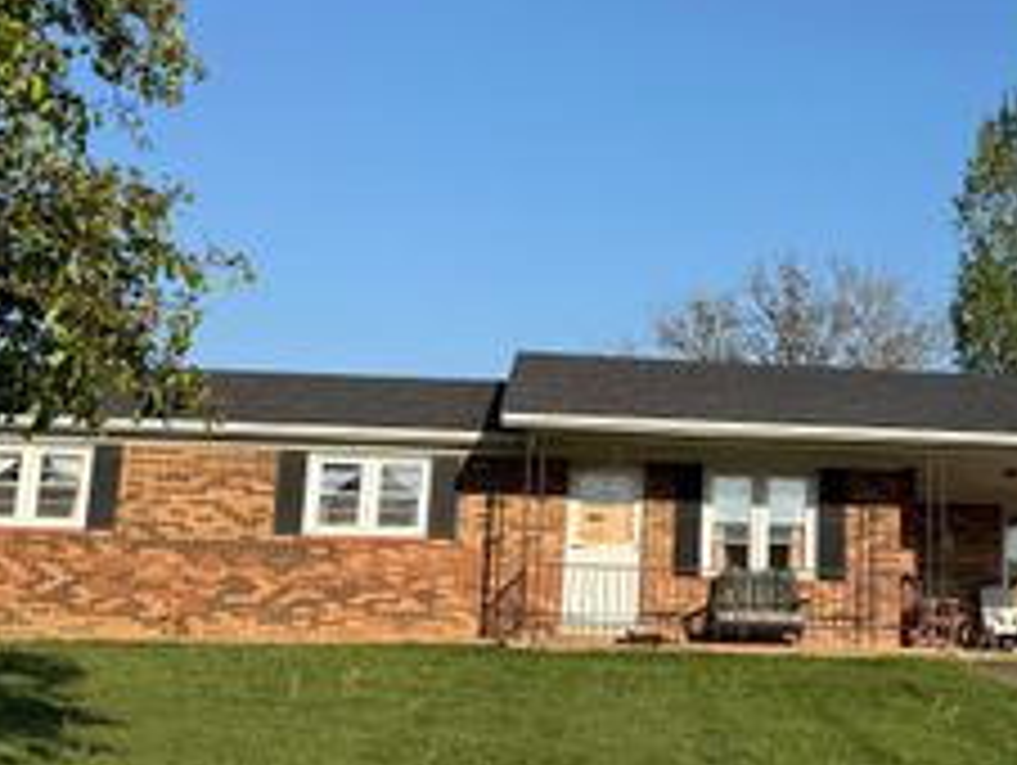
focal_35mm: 53
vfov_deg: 27.5
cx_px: 752
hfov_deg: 35.4
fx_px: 1559
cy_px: 317
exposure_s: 1/4167
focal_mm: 6.76
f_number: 1.78
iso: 80
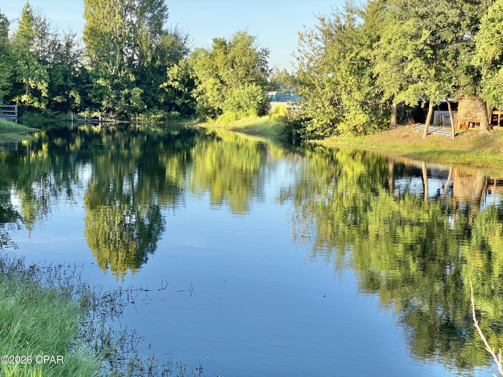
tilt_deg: -6.4
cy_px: 188
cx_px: 252
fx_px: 756
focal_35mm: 52
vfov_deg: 28.0
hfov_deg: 36.8
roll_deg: -2.2
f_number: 2
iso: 20
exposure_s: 1/329
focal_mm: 6
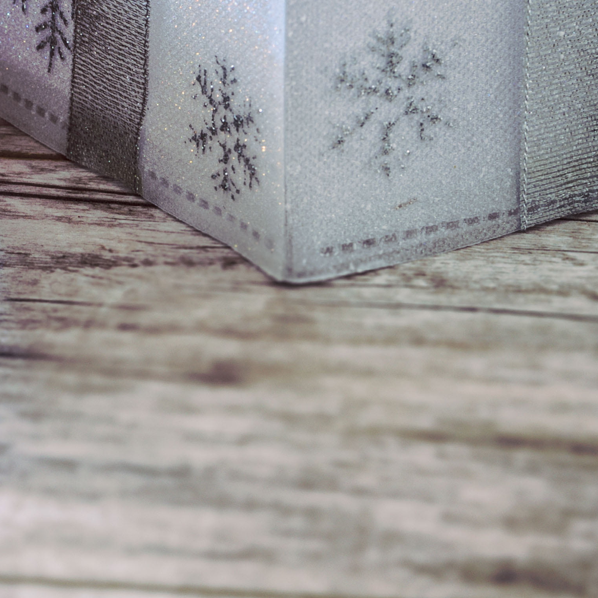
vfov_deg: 5.5
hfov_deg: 5.4
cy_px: -28
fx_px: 6254
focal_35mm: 320
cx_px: -266
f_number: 8
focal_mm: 95
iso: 50
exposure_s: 2
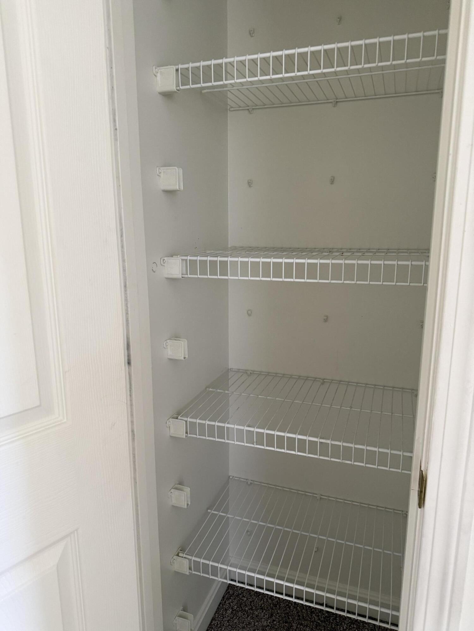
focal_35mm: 24
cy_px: 316
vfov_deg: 71.6
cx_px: 237
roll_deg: -0.4
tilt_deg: -12.5
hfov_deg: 56.8
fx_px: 438
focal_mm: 6.76
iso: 400
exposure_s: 1/60
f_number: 1.78
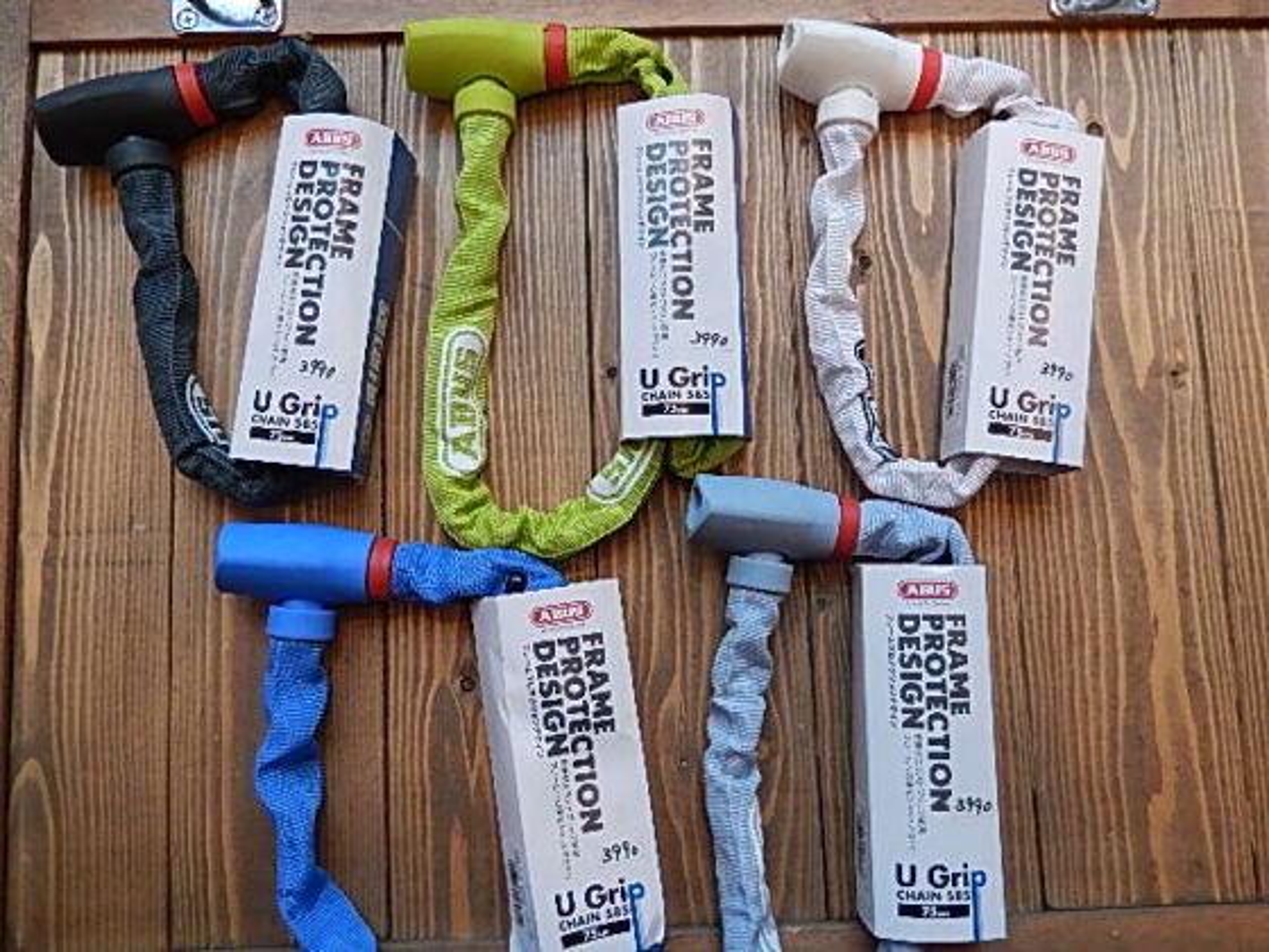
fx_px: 916
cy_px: 476
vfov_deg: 54.9
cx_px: 634
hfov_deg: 69.4
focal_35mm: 25
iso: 200
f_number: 3.4
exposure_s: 1/30
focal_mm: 4.5
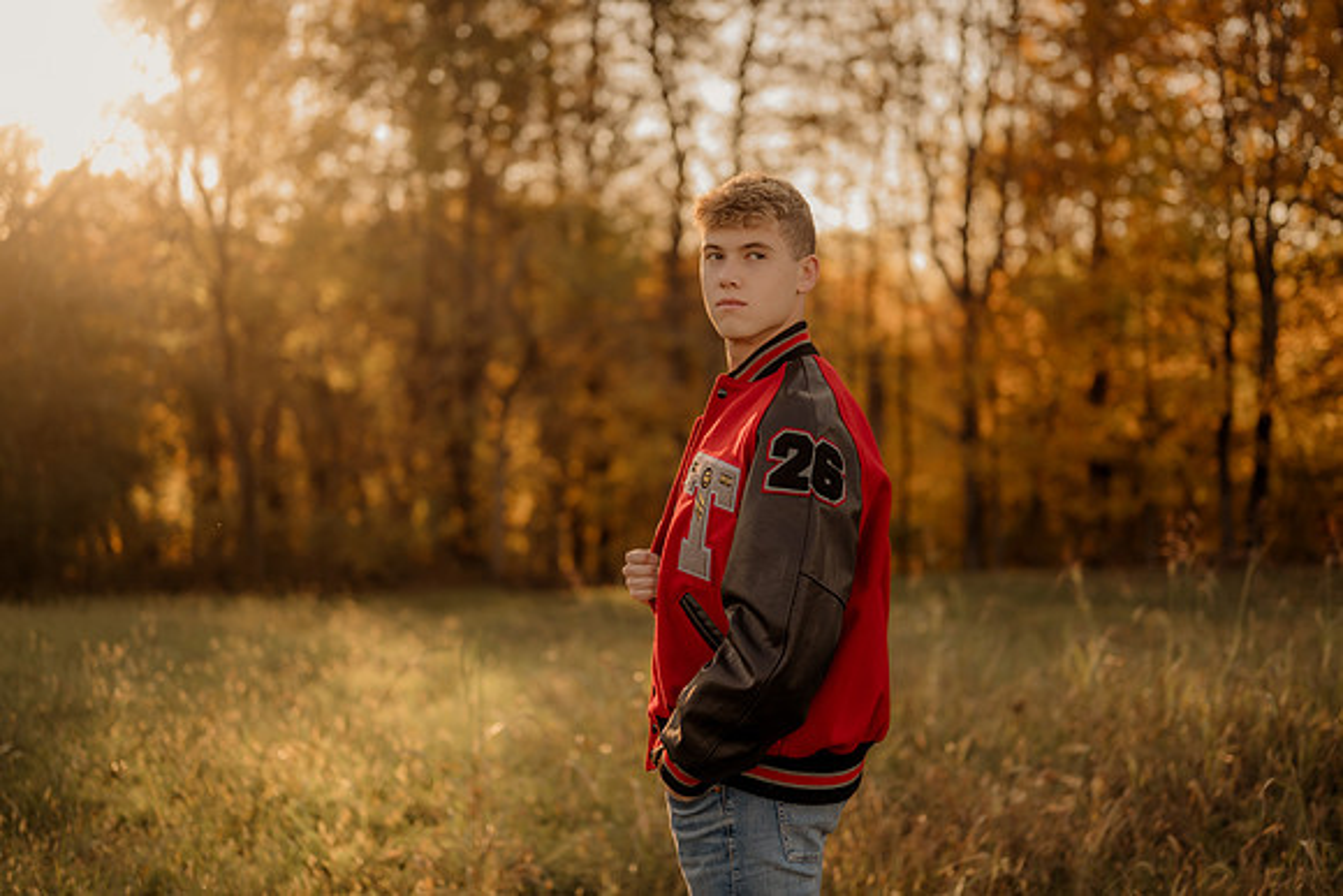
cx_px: 672
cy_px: 448
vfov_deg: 27.0
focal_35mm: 50
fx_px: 1866
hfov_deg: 39.6
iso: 250
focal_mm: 50
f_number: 1.8
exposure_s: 1/1000
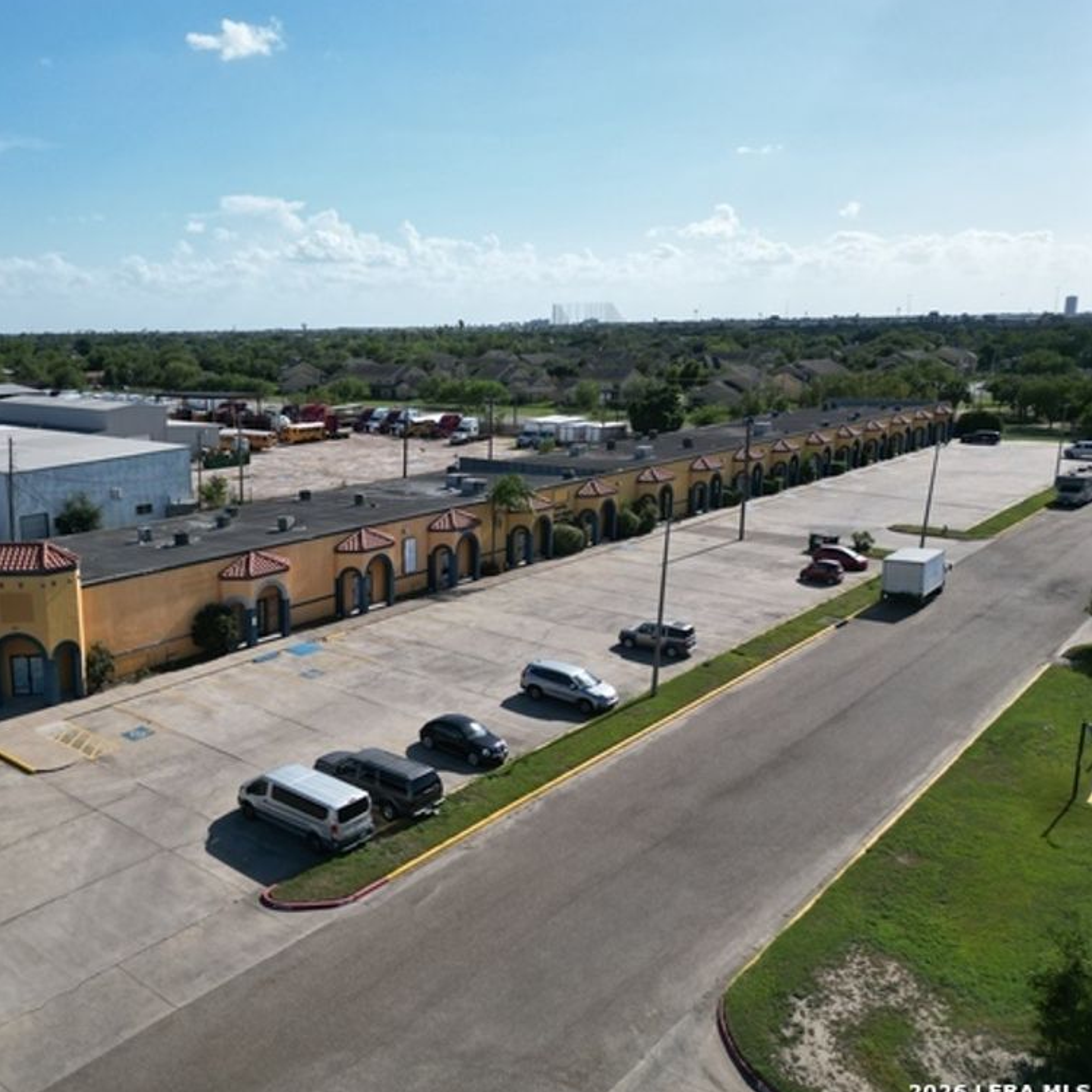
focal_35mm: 29
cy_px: 545
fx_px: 1035
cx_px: 347
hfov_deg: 54.3
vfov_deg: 55.6
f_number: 1.7
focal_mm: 6.72
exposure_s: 1/5000
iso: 140
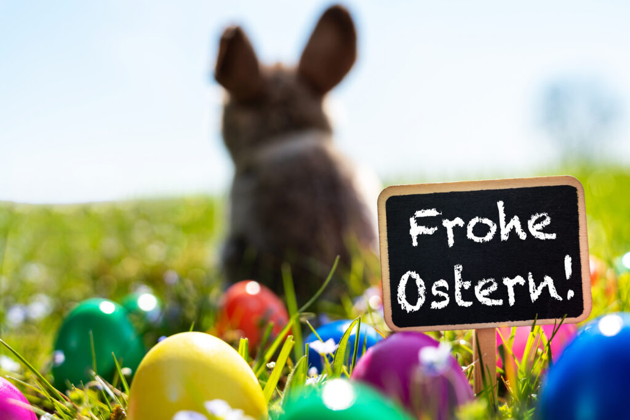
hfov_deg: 42.7
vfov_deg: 29.3
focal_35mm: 46
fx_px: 805
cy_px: 210
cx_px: 315
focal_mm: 46
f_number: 4
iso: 100
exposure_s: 1/1250
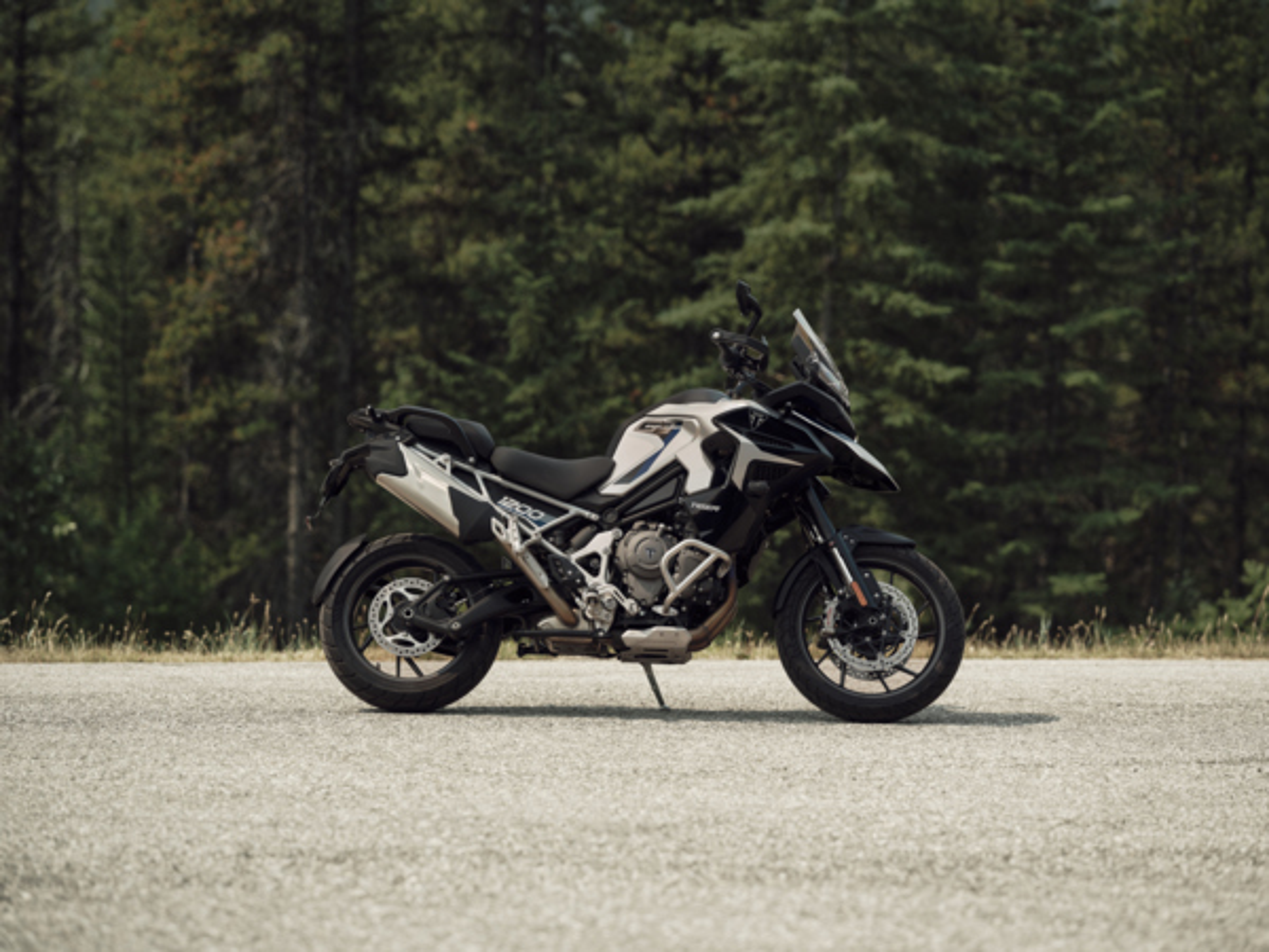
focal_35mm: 87
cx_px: 634
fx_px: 3189
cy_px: 476
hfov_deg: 22.5
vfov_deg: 17.0
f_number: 2.8
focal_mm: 110
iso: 80
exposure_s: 1/250
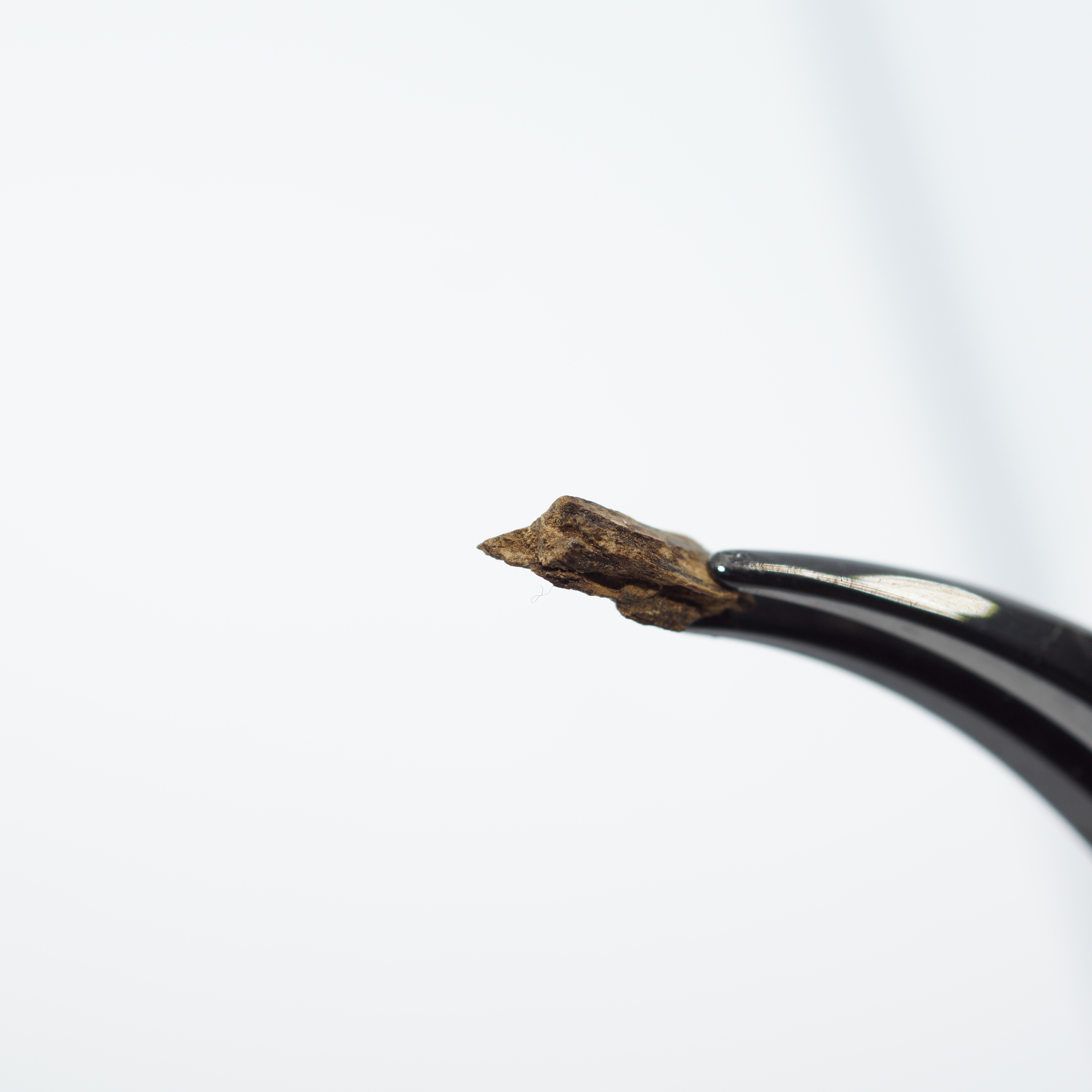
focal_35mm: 58
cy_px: 548
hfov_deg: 29.5
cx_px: 608
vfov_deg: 29.6
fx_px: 2070
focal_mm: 30
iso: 100
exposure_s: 1/160
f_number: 4.5
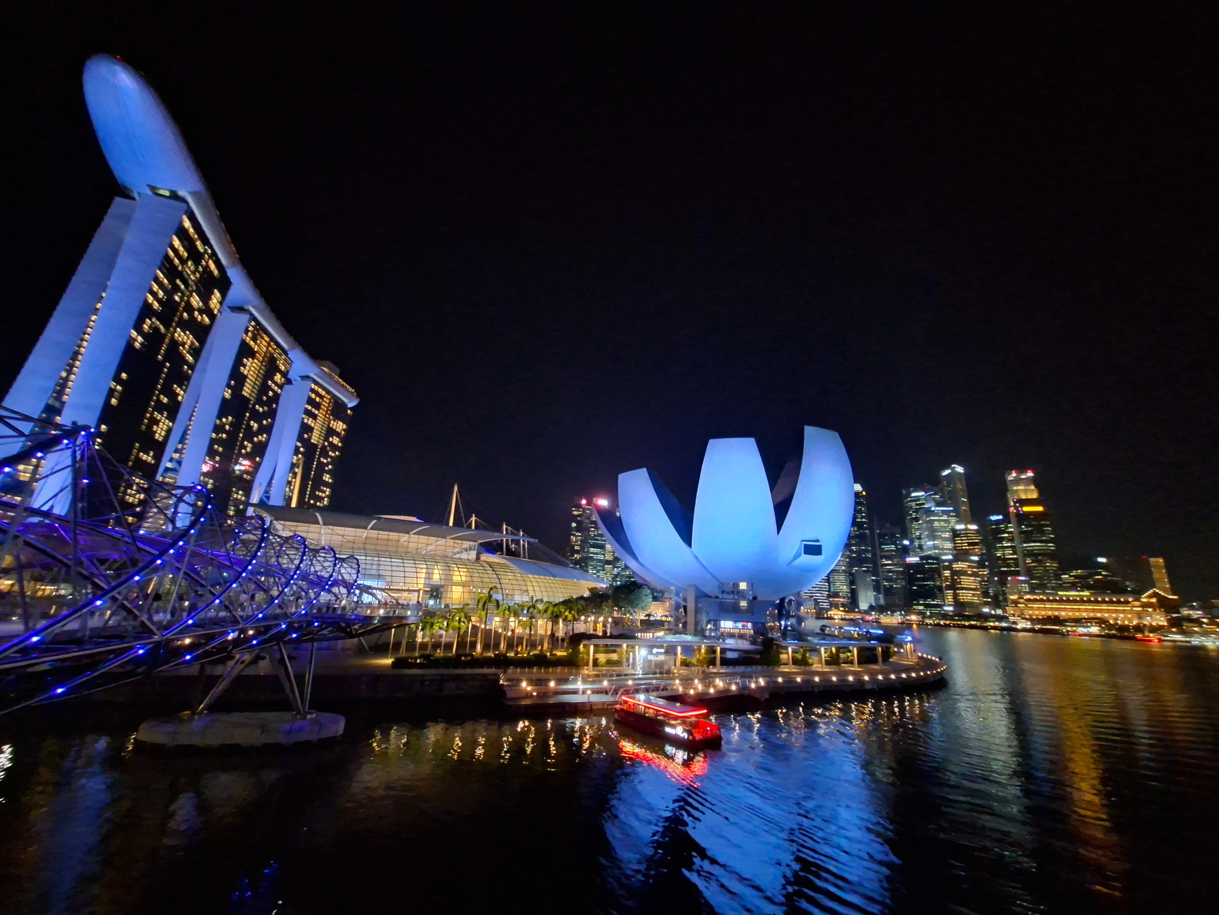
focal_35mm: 13
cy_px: 458
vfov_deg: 89.9
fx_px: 458
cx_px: 610
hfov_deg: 106.2
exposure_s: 1/17
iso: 800
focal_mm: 1.74
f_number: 2.2
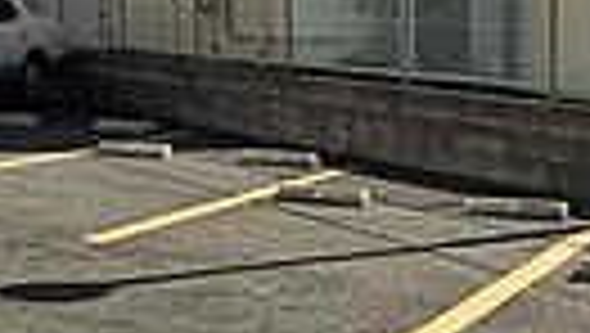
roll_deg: +1.9
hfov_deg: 17.9
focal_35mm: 116
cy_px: 54
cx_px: -27
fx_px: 1817
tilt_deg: -1.6
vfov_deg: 10.4
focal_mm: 4.15
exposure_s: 1/3663
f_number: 2.2
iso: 25
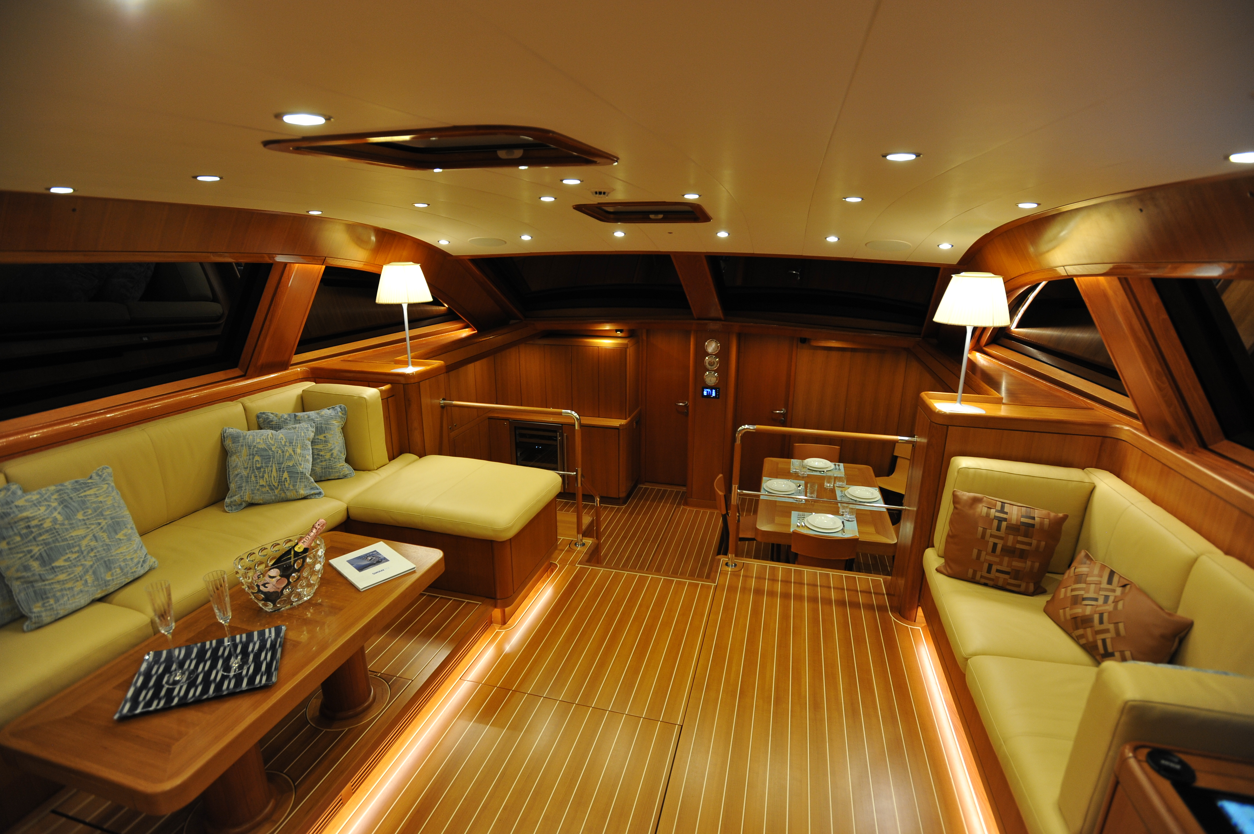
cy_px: 417
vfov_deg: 70.4
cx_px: 627
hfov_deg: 93.3
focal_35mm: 17
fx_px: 592
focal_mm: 17
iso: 1000
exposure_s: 1/60
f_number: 4
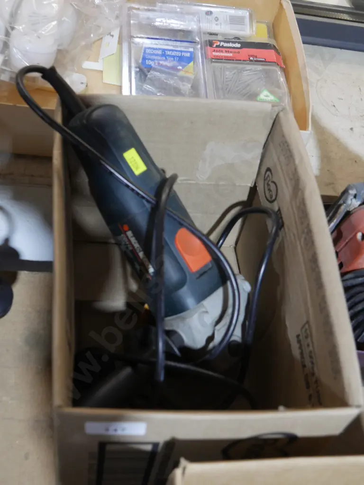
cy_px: 242
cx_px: 182
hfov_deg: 31.5
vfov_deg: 41.2
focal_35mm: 46
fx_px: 645
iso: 1600
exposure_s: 1/60
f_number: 5.1
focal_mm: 23
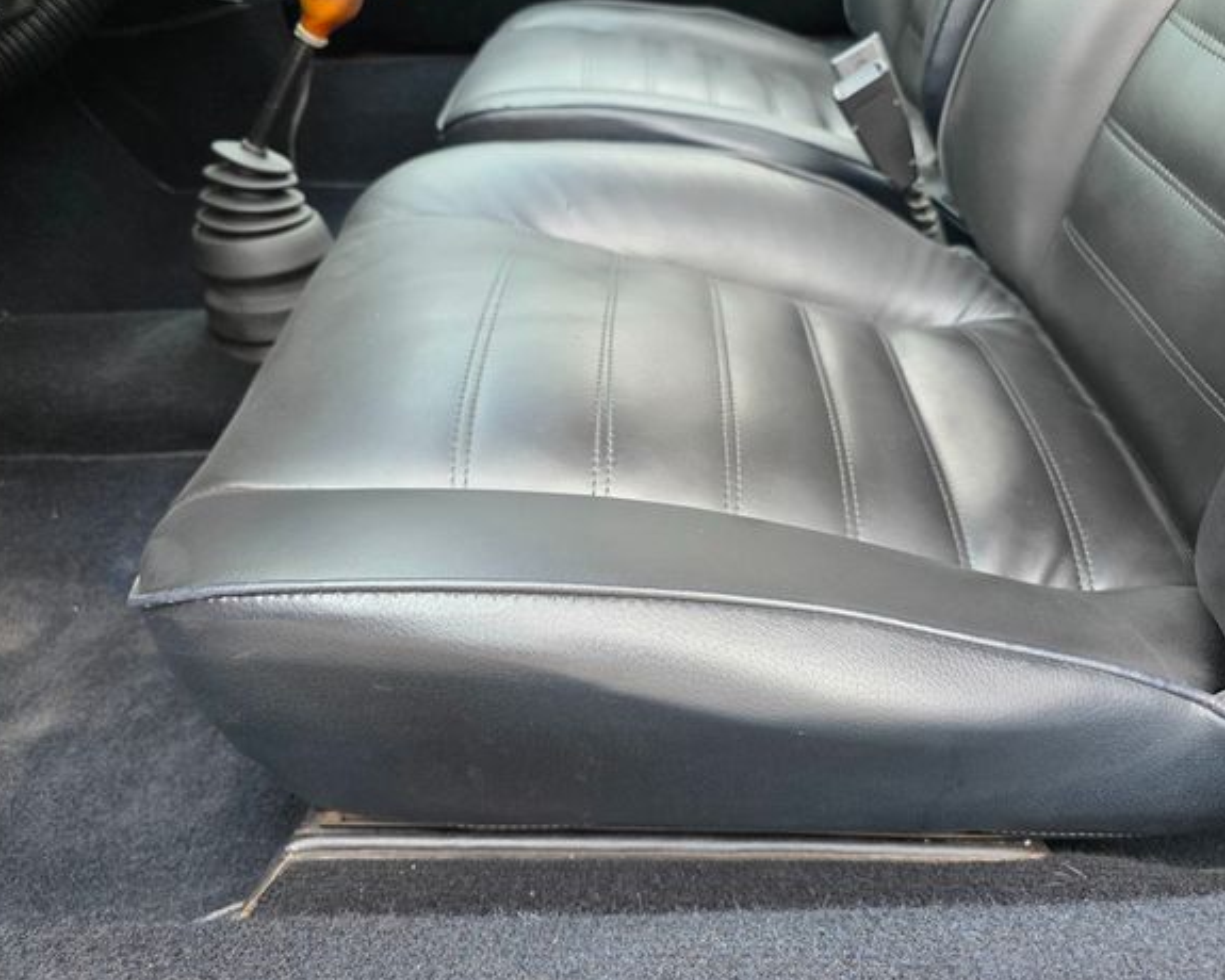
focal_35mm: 25
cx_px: 652
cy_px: 484
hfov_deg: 68.0
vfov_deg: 56.8
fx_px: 906
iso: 160
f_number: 1.7
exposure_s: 1/180
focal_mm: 6.3
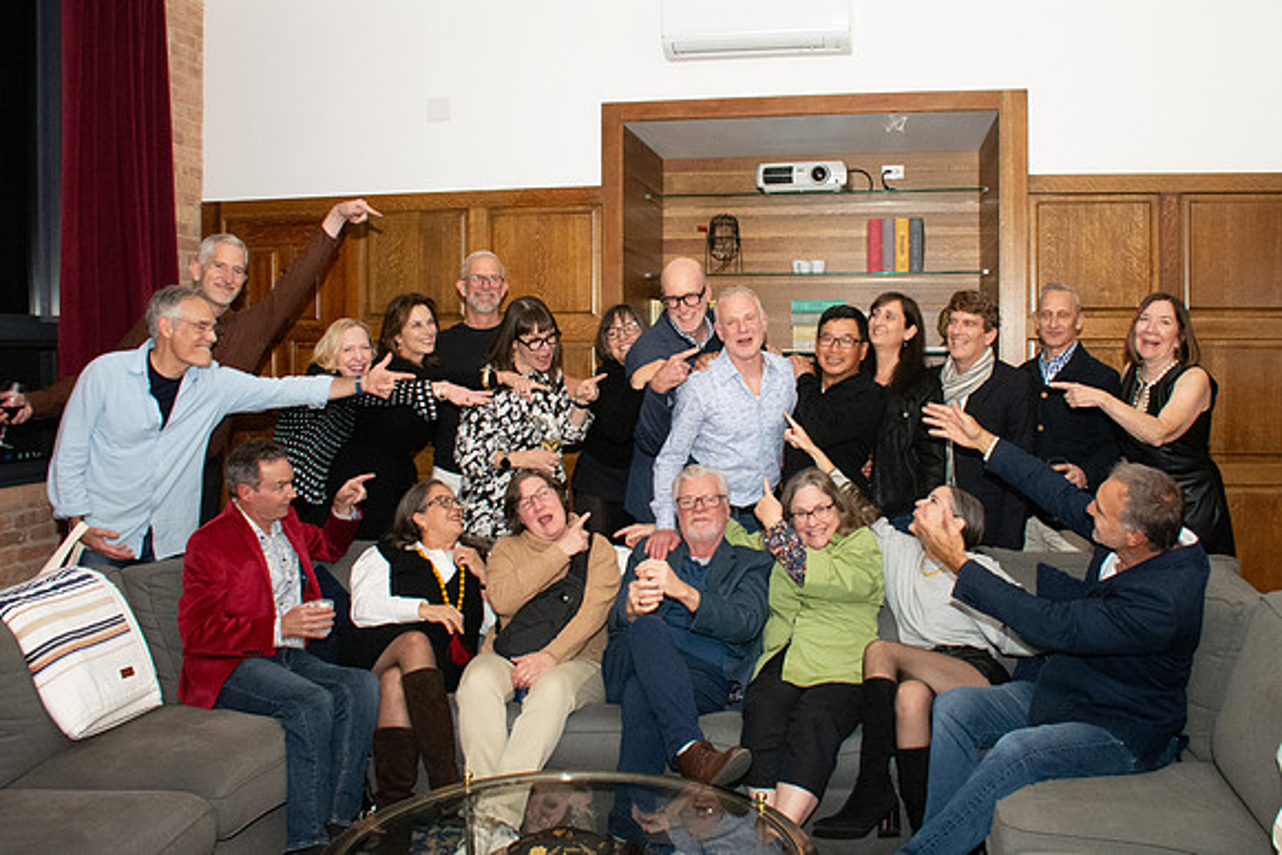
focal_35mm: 30
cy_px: 401
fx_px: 1052
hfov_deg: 62.7
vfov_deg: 44.2
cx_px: 680
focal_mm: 18
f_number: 9
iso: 5000
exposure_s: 1/200
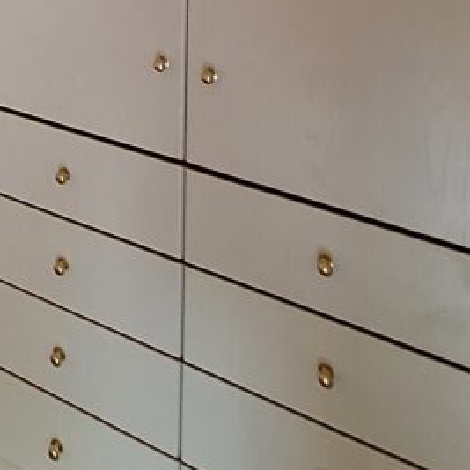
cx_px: -55
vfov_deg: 25.7
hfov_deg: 33.2
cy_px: -275
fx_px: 676
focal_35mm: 44
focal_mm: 1.74
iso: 160
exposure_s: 1/40
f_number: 2.2
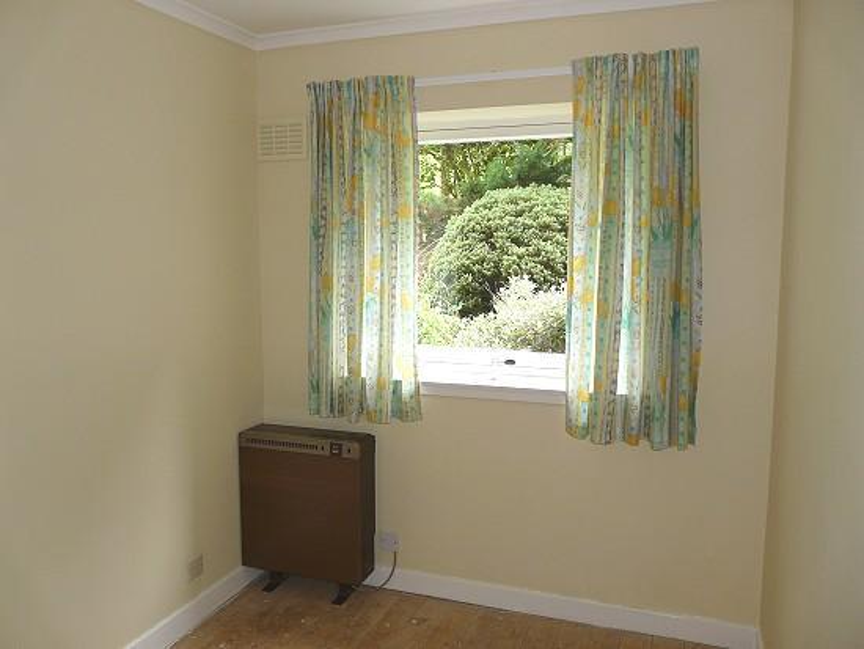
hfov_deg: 63.4
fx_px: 699
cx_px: 432
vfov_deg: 49.8
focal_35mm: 28
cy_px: 324
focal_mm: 4.6
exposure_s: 1/30
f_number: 2.8
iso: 100
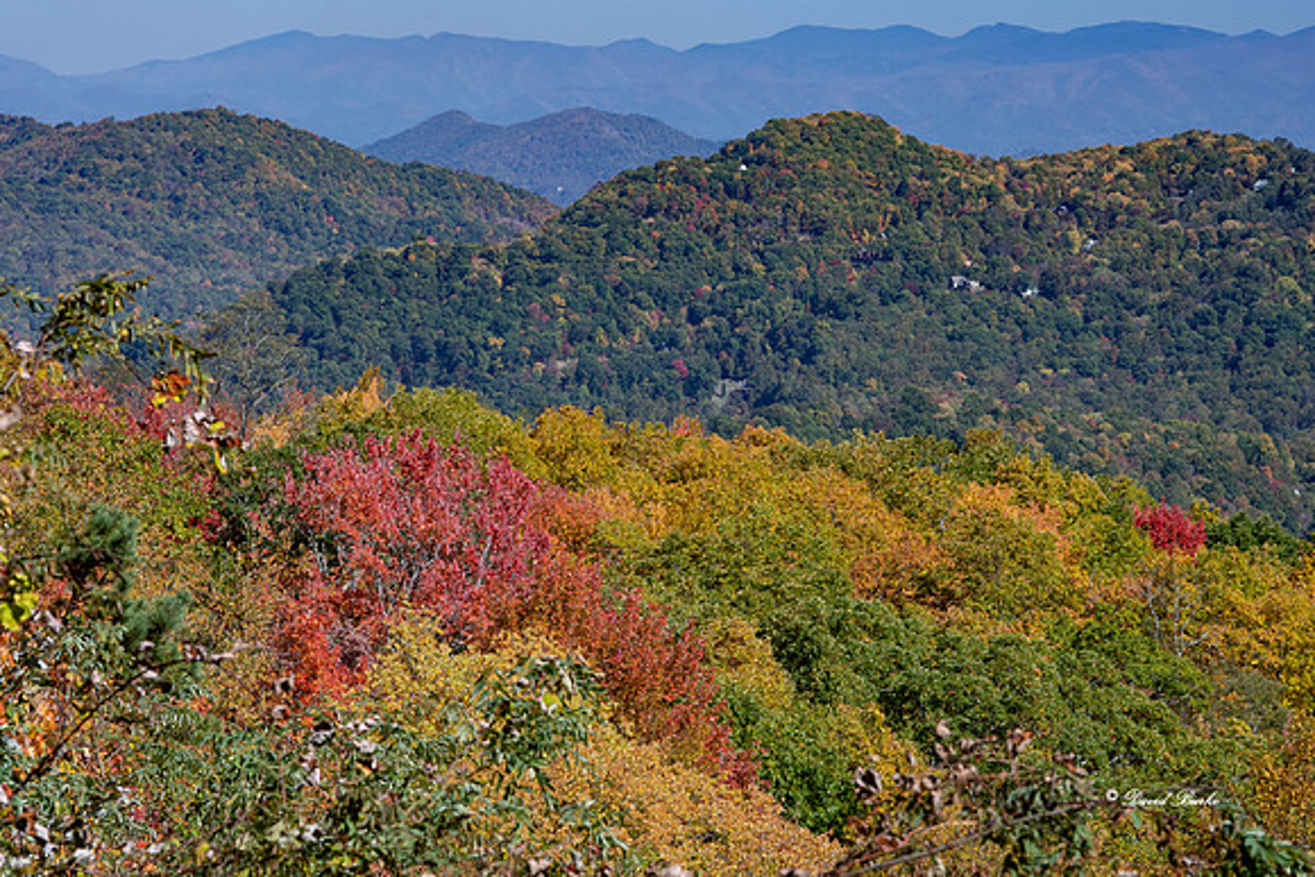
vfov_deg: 5.7
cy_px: 438
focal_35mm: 240
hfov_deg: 8.6
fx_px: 8768
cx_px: 658
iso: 100
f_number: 11
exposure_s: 1/30
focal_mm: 160
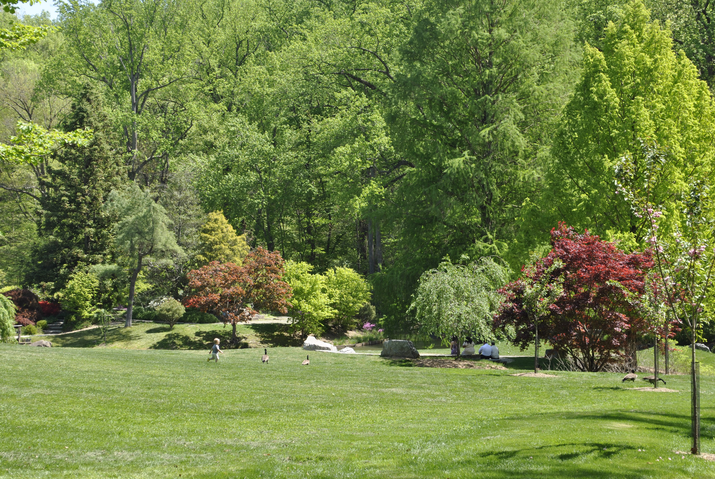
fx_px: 1640
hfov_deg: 24.6
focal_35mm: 82
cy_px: 240
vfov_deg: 16.6
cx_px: 358
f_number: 8
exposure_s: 1/100
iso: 100
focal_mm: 55
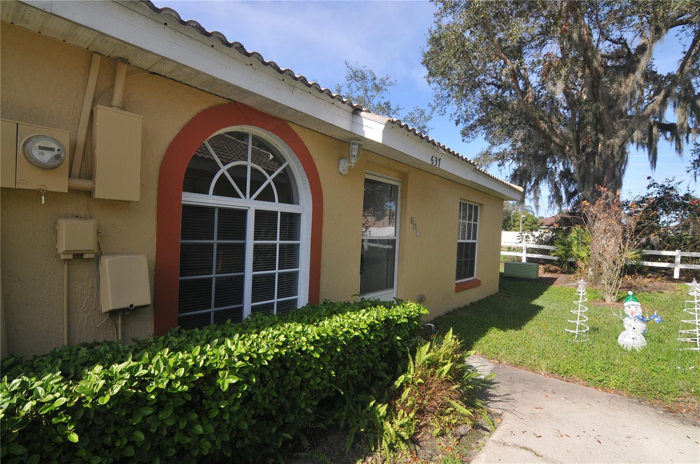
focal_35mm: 16
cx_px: 350
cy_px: 232
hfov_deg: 95.1
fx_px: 320
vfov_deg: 71.9
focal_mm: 11
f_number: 10
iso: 400
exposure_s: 1/400
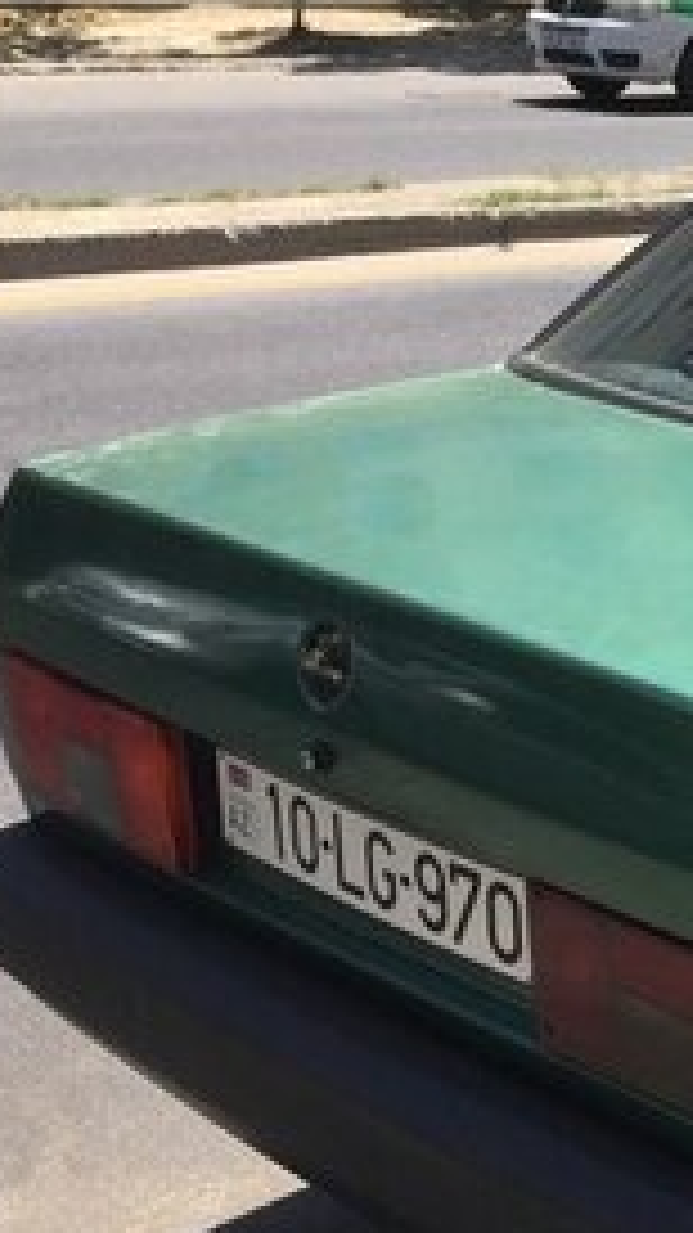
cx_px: 1278
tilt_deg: -18.9
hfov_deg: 14.0
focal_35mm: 76
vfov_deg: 27.7
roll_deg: -4.1
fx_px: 2484
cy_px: 799
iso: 32
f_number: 2.2
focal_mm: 4.15
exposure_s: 1/1163
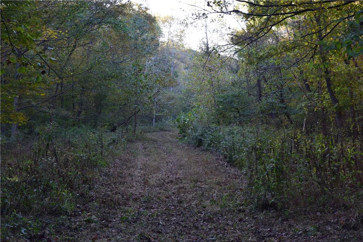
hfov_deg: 31.9
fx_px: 635
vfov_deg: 21.6
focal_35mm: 63
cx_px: 182
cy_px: 121
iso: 400
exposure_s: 1/50
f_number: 8
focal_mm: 42
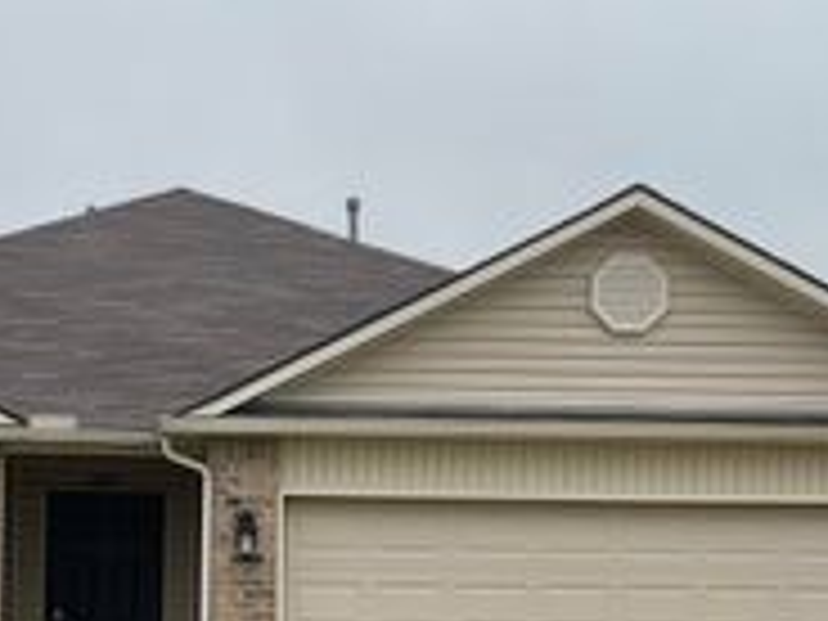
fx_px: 1890
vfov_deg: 18.4
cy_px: 547
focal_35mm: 79
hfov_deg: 24.5
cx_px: 248
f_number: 1.8
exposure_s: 1/446
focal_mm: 3
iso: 16
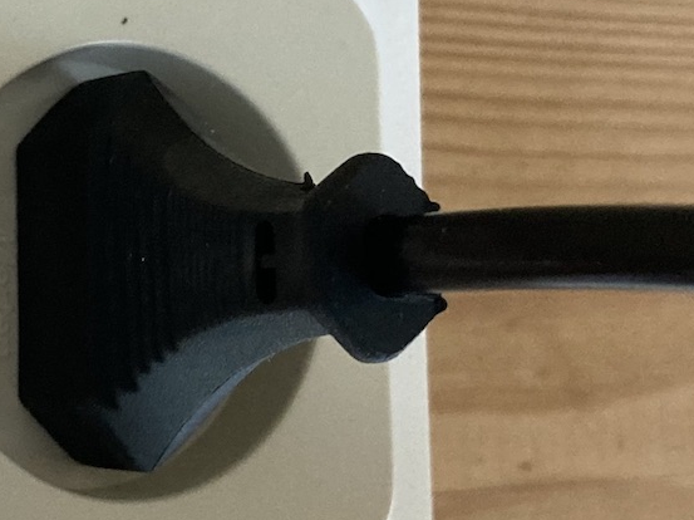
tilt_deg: +3.4
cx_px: -97
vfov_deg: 19.4
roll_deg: -0.6
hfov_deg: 23.8
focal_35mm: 76
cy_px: 268
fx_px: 1523
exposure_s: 1/33
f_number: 1.8
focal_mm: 3.99
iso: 320
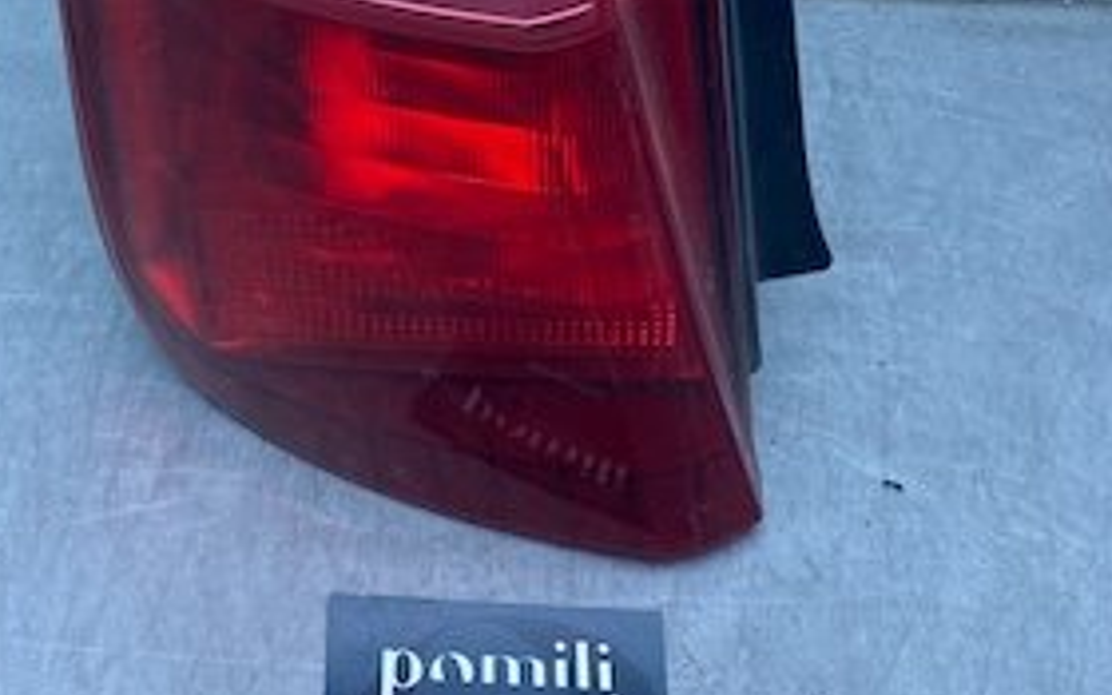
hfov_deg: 32.1
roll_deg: +0.2
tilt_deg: -36.7
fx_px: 1909
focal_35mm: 63
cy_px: -230
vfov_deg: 19.0
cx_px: 326
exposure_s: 1/728
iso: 32
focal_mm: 4.25
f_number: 1.8
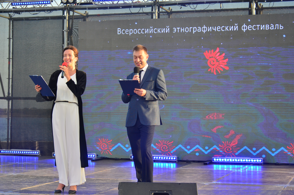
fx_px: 611
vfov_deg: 18.1
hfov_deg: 27.0
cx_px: 147
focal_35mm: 75
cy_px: 98
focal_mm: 50
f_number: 5.6
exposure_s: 1/640
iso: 500
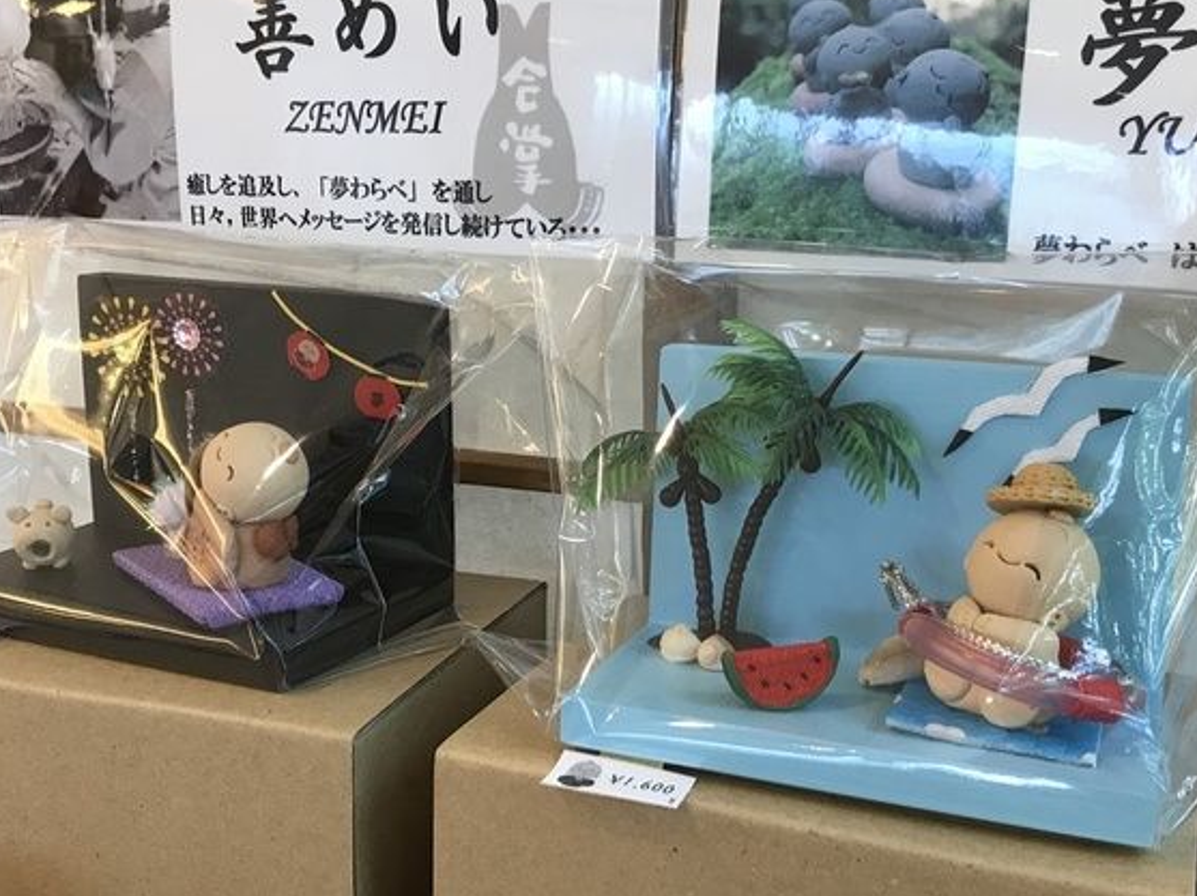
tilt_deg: -13.5
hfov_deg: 45.8
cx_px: 614
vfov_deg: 35.1
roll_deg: -0.6
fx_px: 1417
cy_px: 504
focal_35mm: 41
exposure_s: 1/30
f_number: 1.8
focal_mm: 3.99
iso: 32
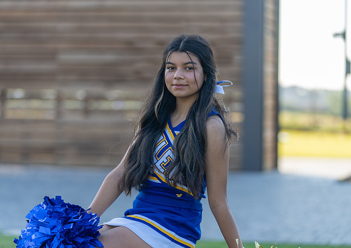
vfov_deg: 10.6
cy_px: 120
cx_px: 177
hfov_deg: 15.0
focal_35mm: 134
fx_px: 1332
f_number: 2.8
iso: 125
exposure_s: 1/400
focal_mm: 122
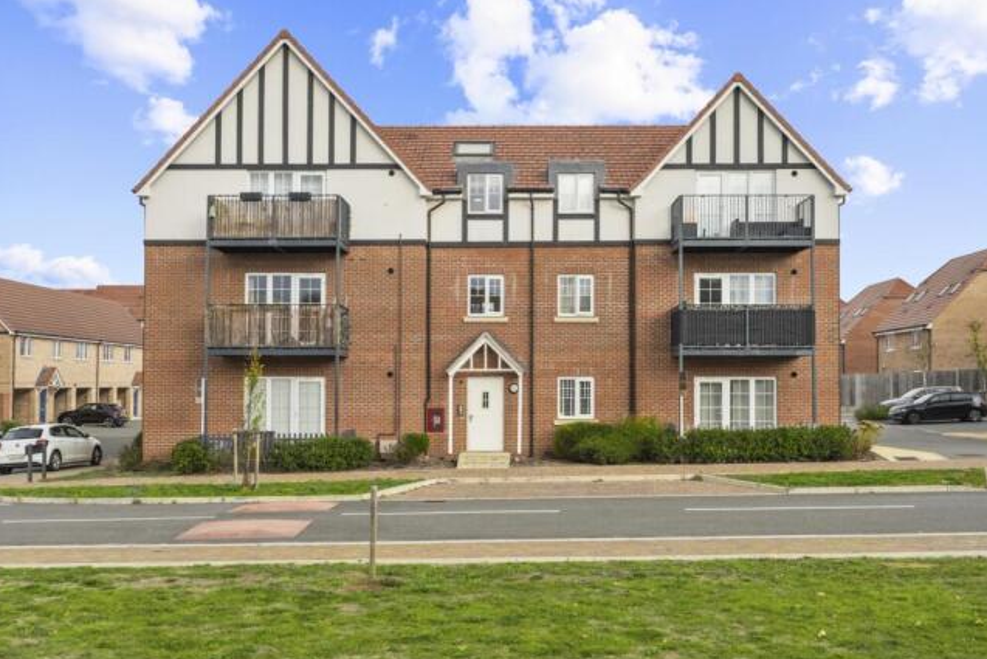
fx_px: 987
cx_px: 492
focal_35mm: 36
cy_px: 334
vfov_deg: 36.9
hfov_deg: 53.1
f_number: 7.1
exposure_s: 1/100
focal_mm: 35
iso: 320
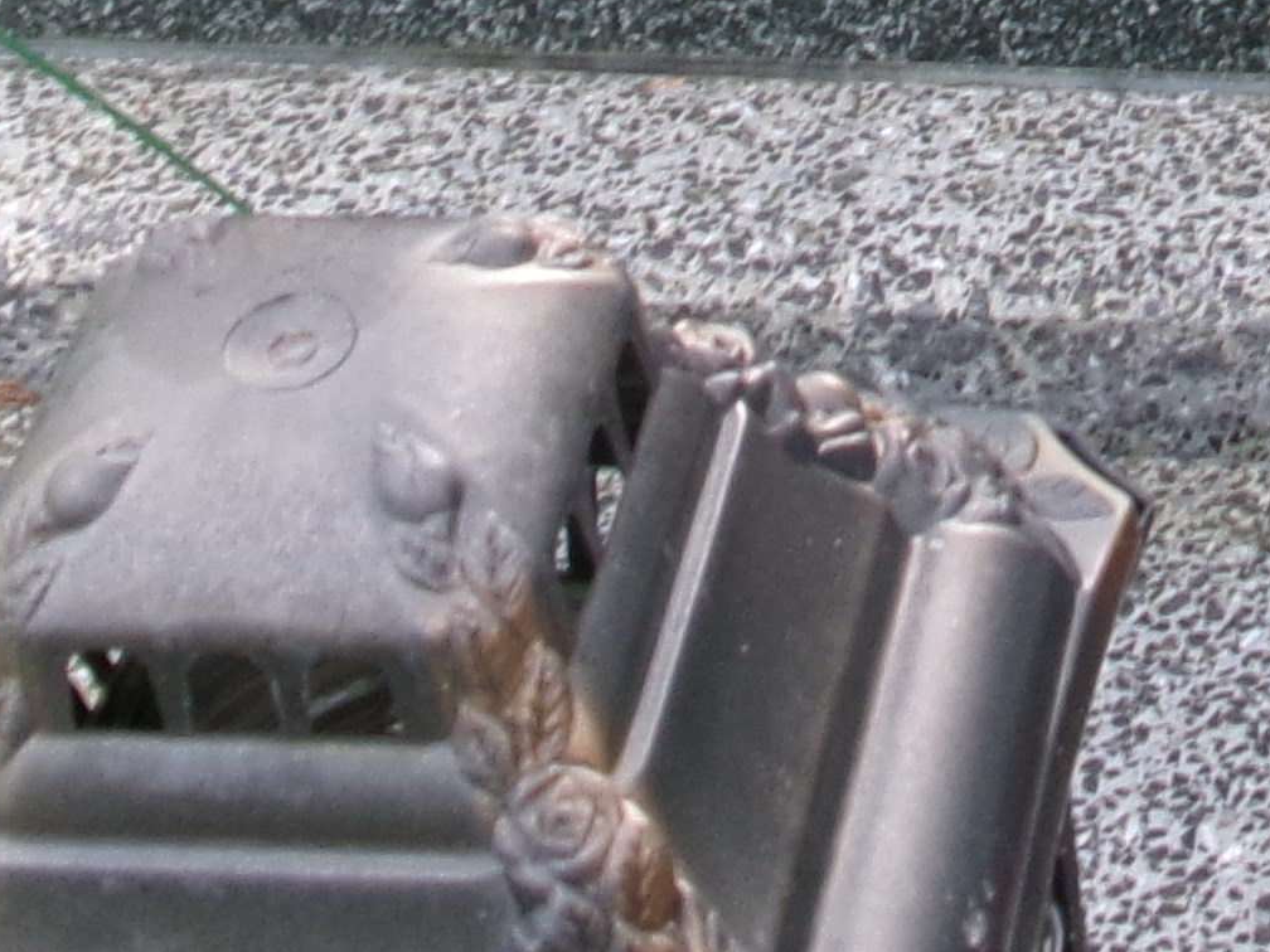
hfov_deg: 15.0
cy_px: -1000
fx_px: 4696
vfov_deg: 10.6
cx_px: 1419
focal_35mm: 128
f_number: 3.9
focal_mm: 5.1
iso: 100
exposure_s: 1/50
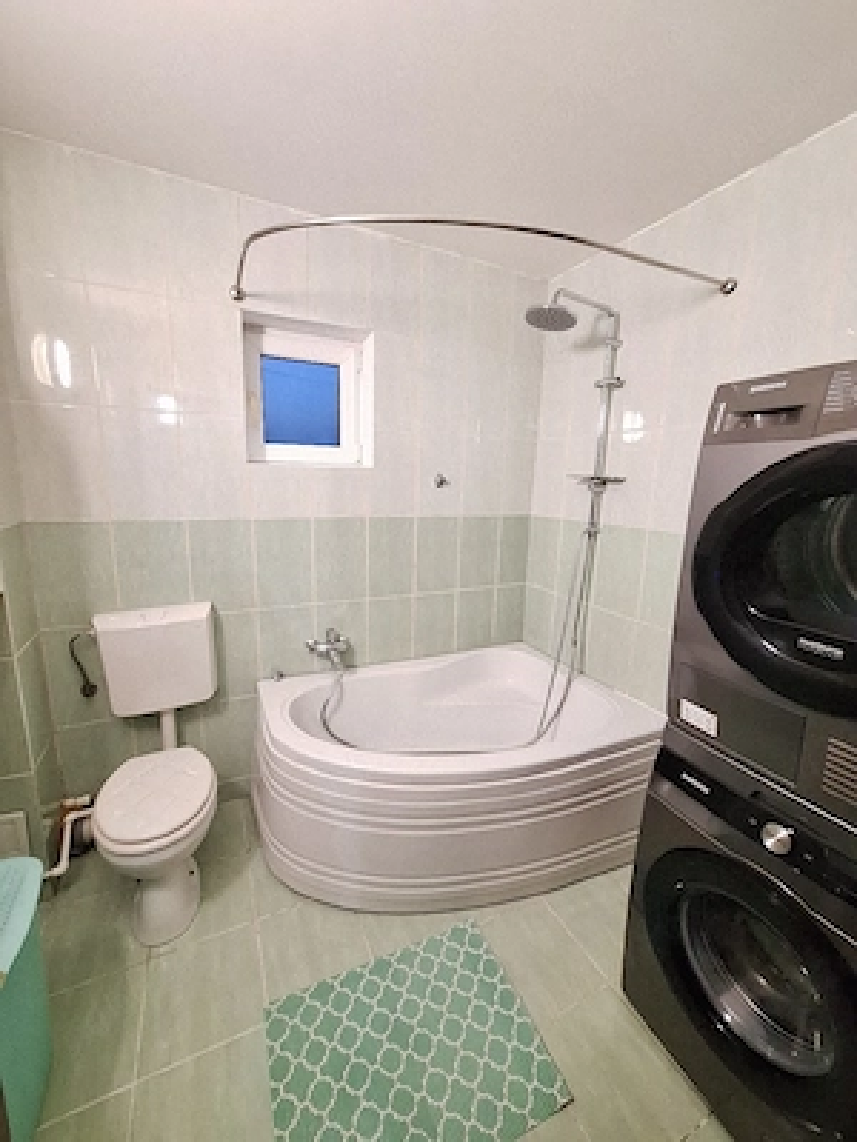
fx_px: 429
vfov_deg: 106.2
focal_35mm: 13
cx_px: 428
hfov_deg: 89.9
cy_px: 571
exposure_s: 1/20
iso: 500
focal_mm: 1.74
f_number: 2.2
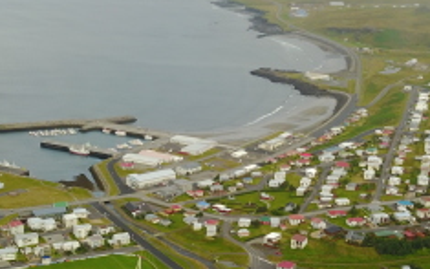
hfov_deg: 27.5
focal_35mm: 75
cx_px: 212
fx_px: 879
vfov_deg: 17.4
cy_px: 150
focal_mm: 4.73
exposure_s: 1/50
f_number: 2.2
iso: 124
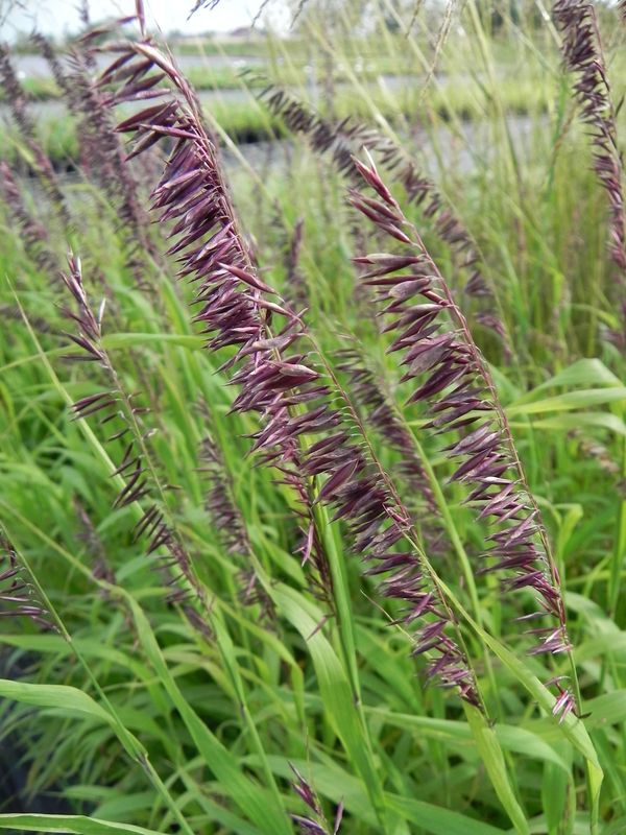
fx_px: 627
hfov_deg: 53.1
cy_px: 418
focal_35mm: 26
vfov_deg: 67.3
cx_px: 313
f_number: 3.5
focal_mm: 4.6
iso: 160
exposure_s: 1/400
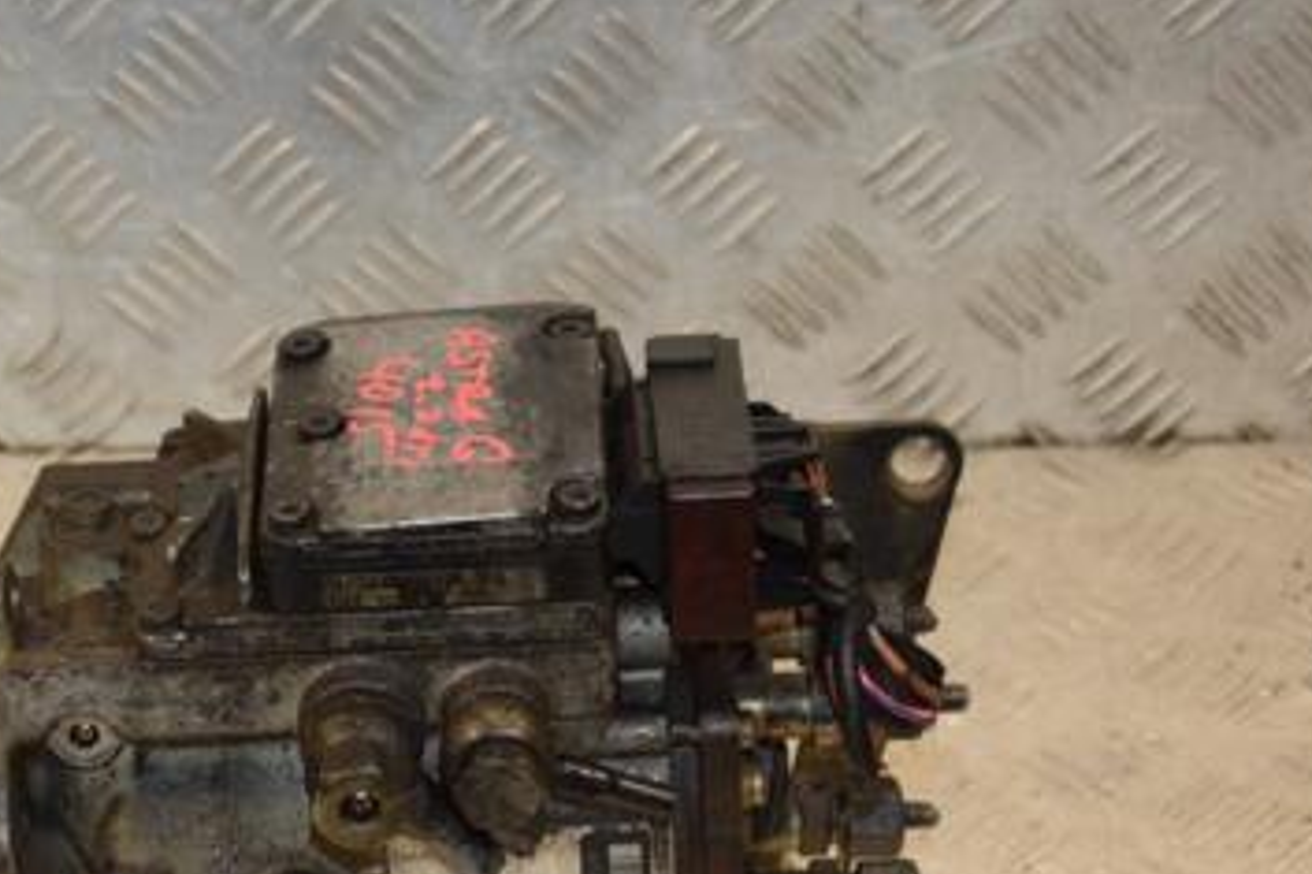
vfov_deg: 13.4
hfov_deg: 19.8
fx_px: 3715
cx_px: 282
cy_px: 547
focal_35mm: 102
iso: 800
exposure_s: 1/200
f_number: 4.8
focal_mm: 40
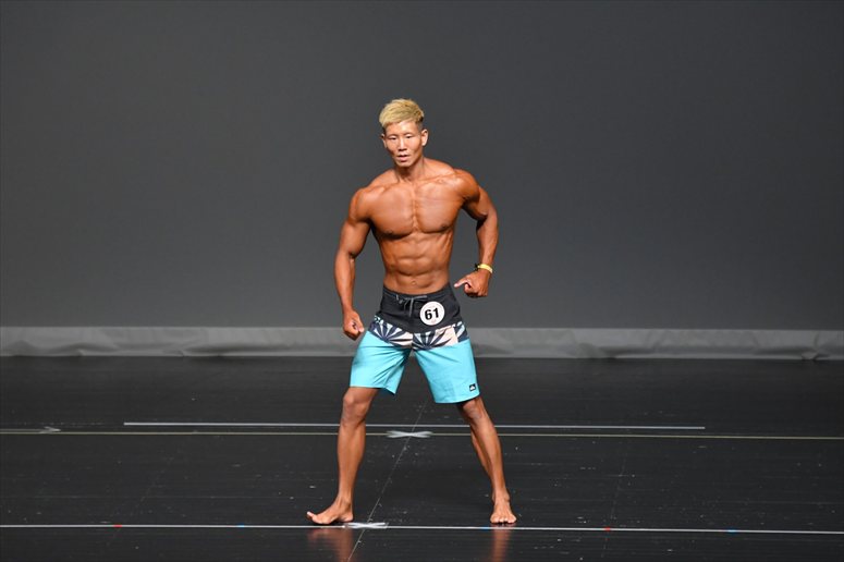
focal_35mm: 300
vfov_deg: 4.6
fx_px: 7030
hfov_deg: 6.9
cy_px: 281
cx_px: 422
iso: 2500
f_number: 5.6
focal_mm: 200
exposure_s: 1/400
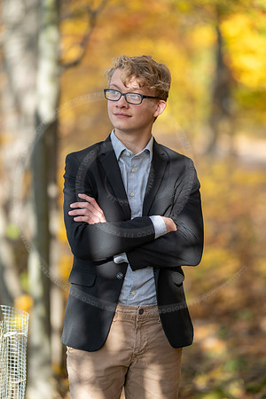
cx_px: 133
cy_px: 200
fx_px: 942
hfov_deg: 16.1
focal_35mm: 85
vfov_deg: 23.9
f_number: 1.2
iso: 80
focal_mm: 85
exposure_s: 1/1250
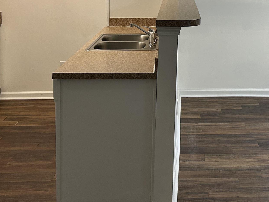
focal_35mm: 64
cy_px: -8
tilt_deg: -3.8
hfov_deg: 29.6
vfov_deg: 21.9
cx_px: 215
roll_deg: -0.4
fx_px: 497
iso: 100
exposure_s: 1/120
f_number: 1.5
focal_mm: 5.7
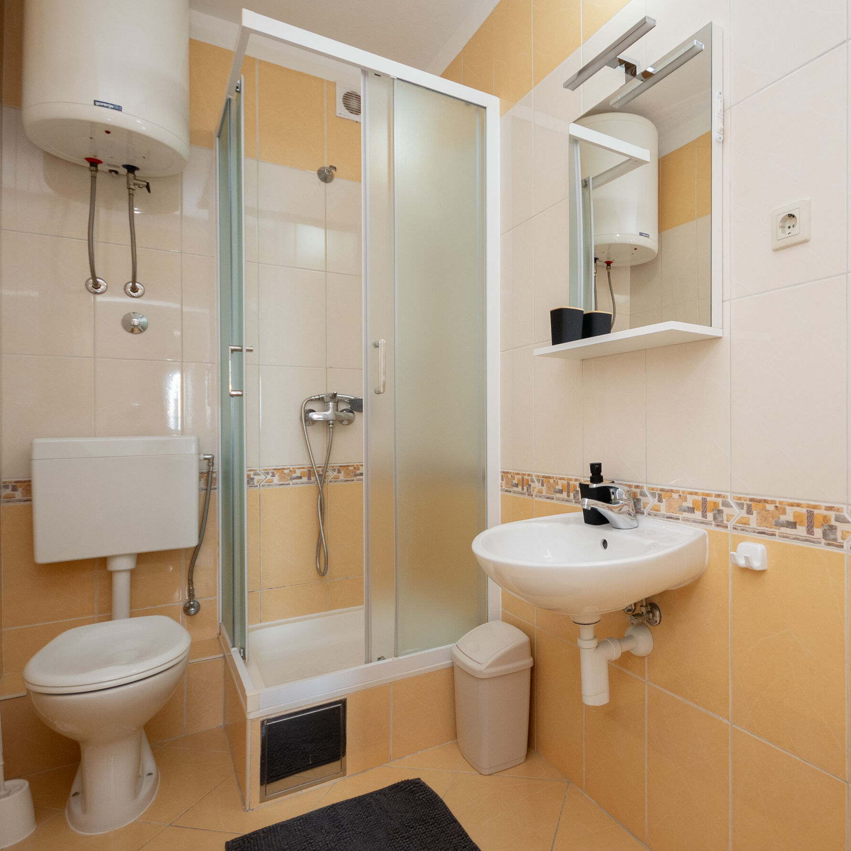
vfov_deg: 74.8
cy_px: 416
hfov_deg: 73.3
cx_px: 542
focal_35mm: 20
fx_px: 556
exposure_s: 1/60
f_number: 4
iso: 450
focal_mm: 10
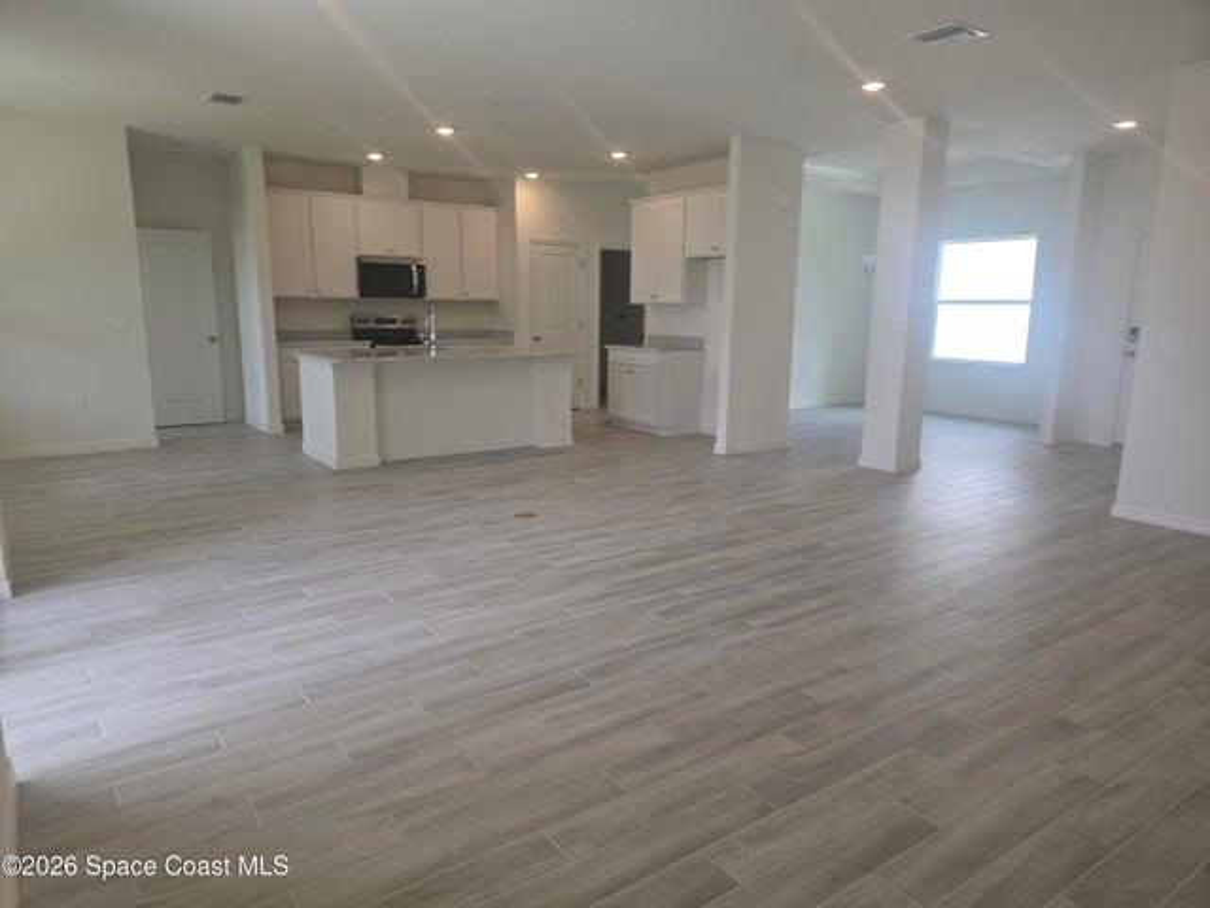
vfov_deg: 58.9
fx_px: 804
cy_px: 454
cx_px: 605
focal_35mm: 23
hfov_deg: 73.9
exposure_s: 1/60
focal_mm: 6.3
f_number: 1.7
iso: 25
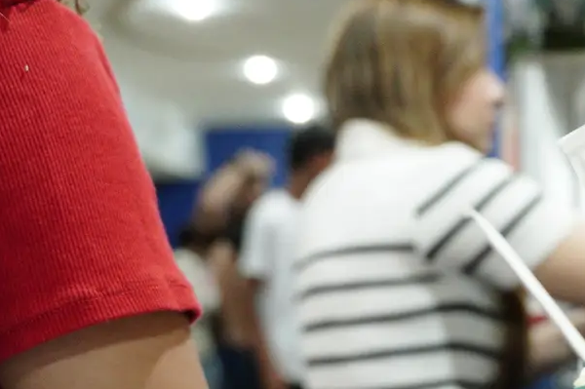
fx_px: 1364
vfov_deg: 16.2
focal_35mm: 84
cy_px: 293
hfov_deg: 22.9
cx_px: 635
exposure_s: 1/200
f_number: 2.8
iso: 4000
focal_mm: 24
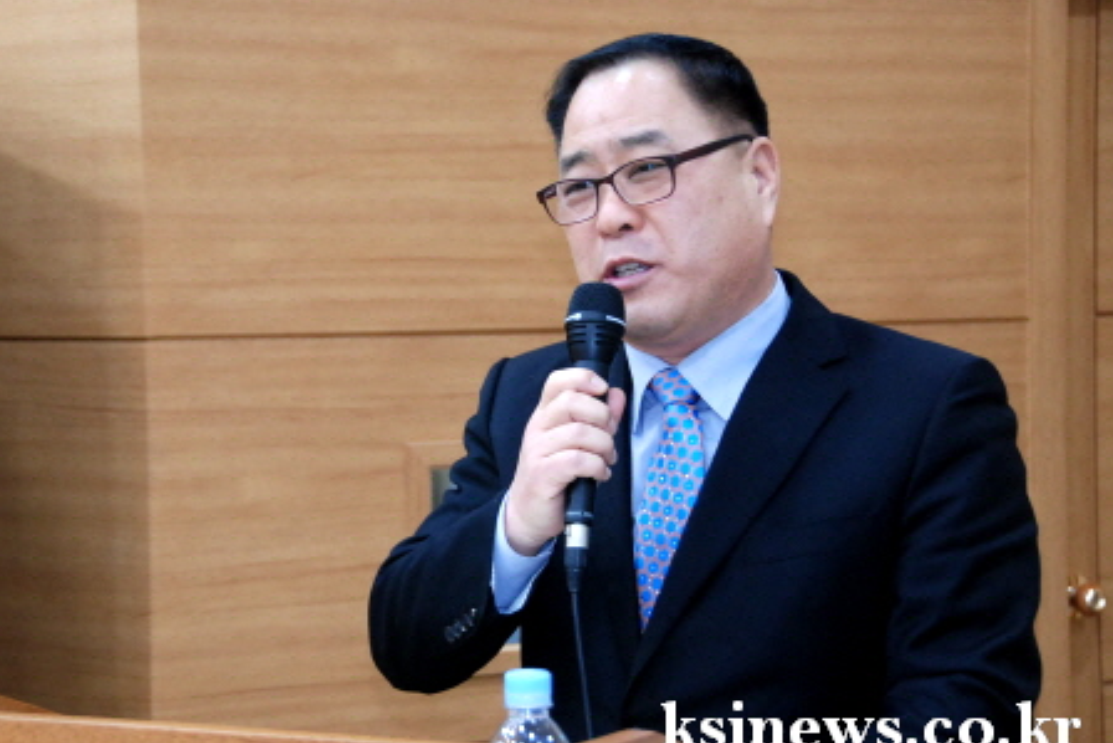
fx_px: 2690
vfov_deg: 15.7
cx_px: 534
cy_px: 395
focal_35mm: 87
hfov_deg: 23.4
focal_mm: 52
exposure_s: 1/60
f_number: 5
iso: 1000
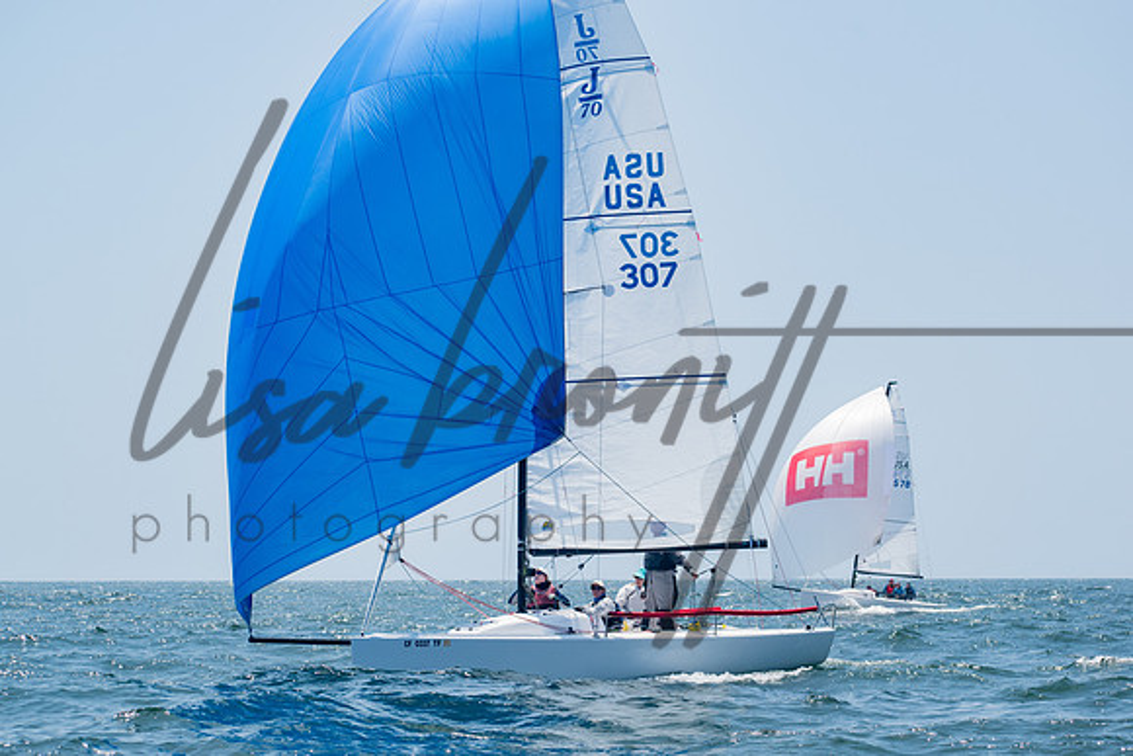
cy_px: 379
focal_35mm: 127
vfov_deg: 10.8
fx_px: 4004
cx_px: 586
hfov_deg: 16.1
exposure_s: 1/1250
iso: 400
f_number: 8
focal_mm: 80
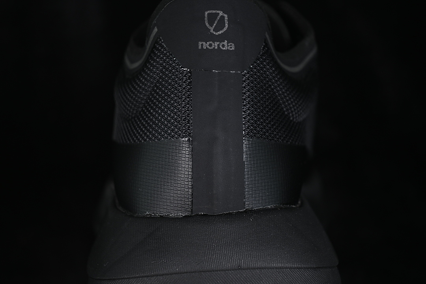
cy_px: 142
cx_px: 213
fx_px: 887
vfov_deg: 18.2
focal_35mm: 75
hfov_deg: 27.0
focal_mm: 50
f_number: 6.3
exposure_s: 1/50
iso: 160
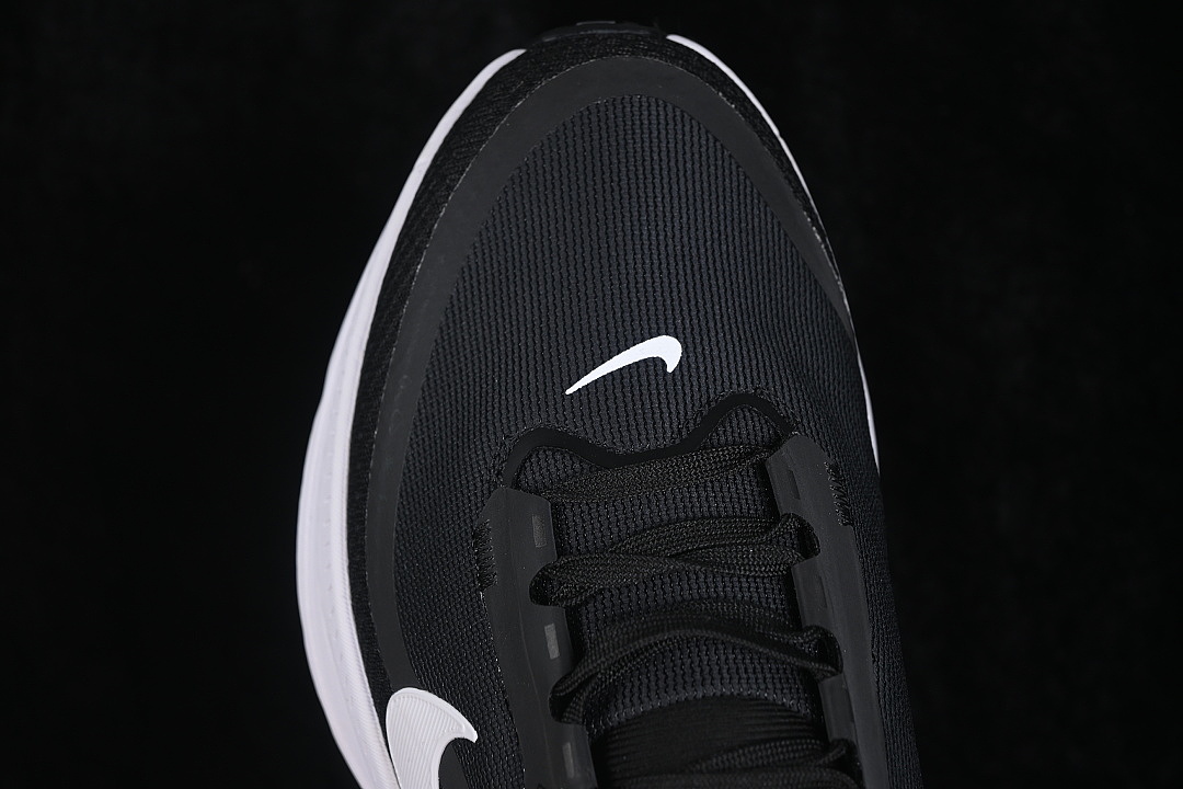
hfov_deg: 27.0
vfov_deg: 18.2
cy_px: 394
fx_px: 2464
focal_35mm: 75
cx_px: 592
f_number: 6.3
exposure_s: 1/50
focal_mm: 50
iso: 160
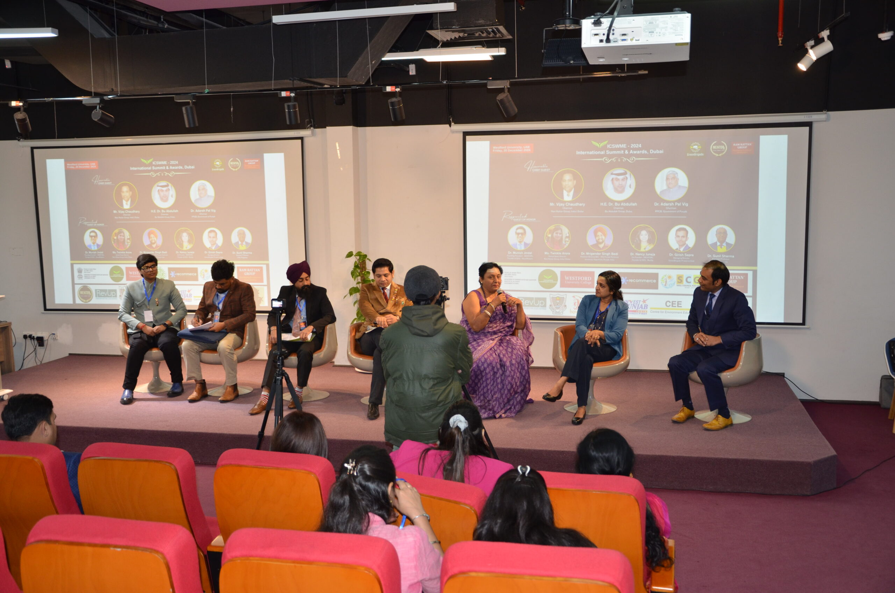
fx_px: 893
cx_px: 448
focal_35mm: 36
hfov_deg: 53.2
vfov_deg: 36.7
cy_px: 296
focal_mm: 24
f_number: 4
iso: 400
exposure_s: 1/60
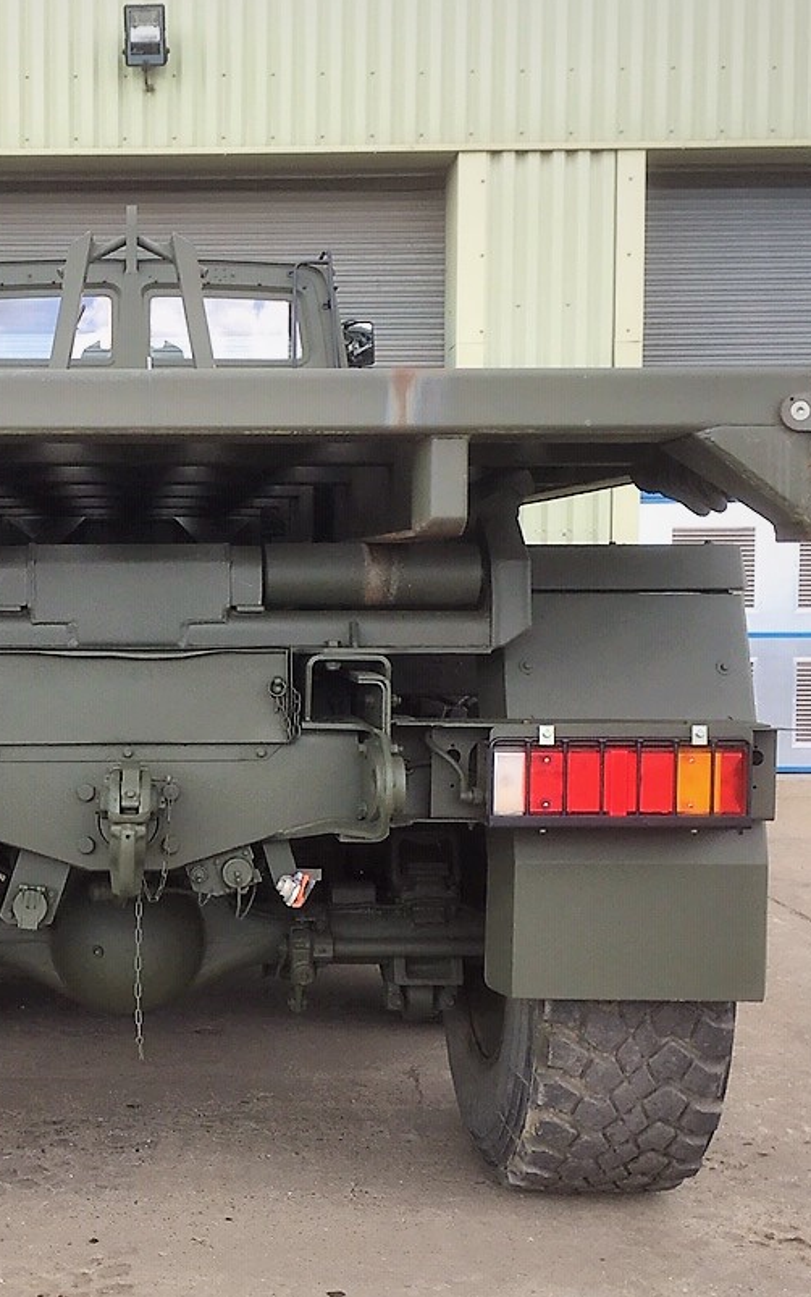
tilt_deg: -3.7
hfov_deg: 25.8
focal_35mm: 49
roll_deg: -0.4
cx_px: 132
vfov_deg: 41.0
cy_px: 714
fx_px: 1733
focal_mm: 4.15
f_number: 2.2
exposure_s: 1/236
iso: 25
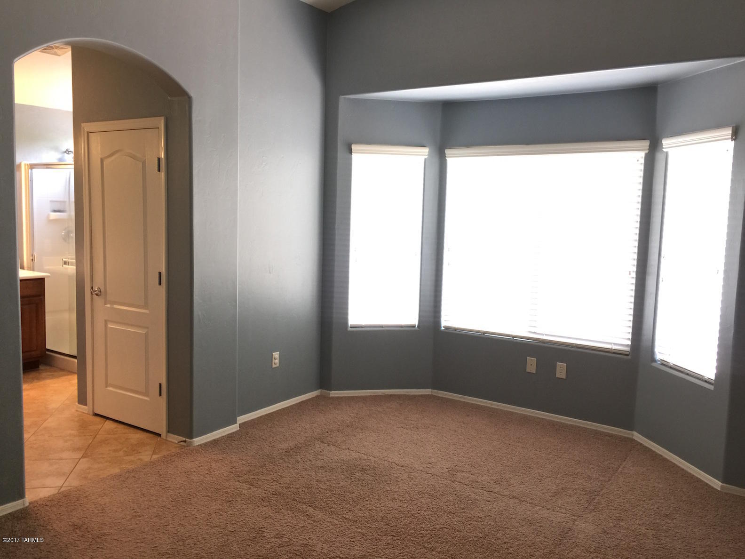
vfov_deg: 48.2
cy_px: 280
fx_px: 624
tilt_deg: -6.2
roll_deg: -1.8
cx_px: 372
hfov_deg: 61.7
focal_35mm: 29
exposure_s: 1/15
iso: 50
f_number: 2.2
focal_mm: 4.15
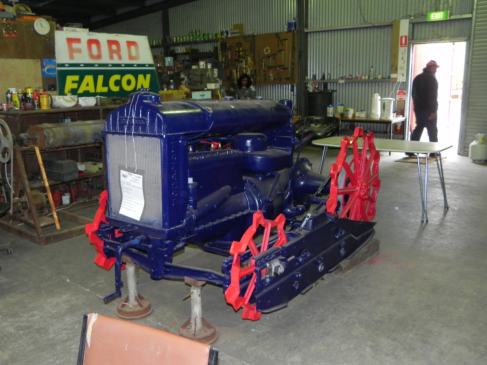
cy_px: 182
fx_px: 464
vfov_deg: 42.9
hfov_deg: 55.4
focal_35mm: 33
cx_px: 244
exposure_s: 1/30
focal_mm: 5.9
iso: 231
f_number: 3.5
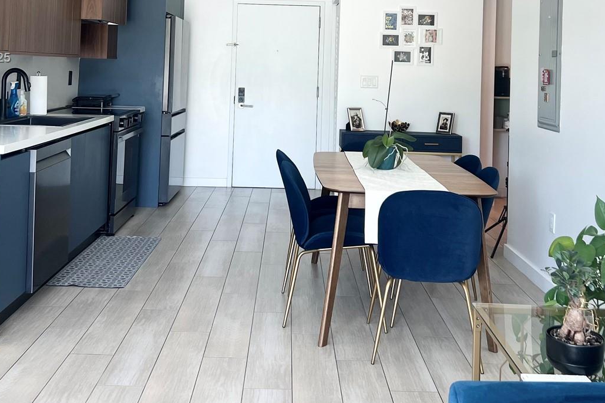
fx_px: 706
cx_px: 293
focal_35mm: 42
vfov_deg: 30.8
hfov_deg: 46.4
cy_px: 59
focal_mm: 5.7
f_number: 1.5
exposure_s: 1/120
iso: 100
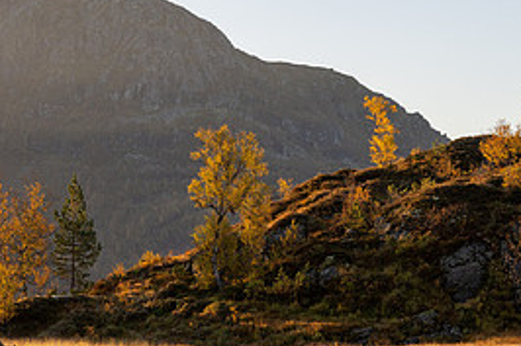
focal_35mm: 146
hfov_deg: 13.9
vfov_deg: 9.4
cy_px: 290
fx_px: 2112
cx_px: 62
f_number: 5
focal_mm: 63
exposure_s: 1/640
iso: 360
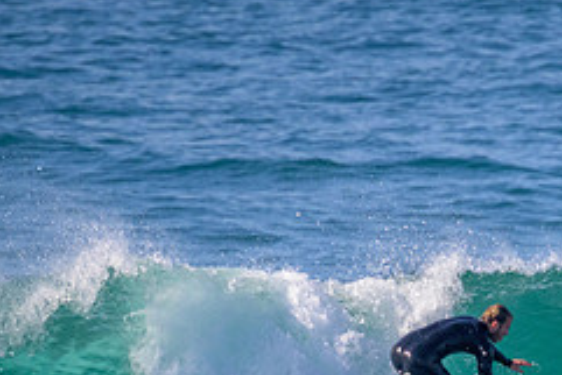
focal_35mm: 1927
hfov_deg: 1.1
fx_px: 30099
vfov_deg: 0.7
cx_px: 599
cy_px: 416
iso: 2000
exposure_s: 1/2000
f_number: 11
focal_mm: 800
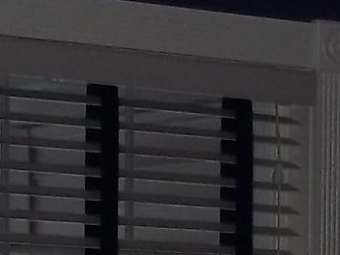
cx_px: 452
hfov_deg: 7.2
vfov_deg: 5.3
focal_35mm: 273
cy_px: 611
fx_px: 2681
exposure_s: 1/30
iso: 80
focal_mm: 6.5
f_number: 3.1
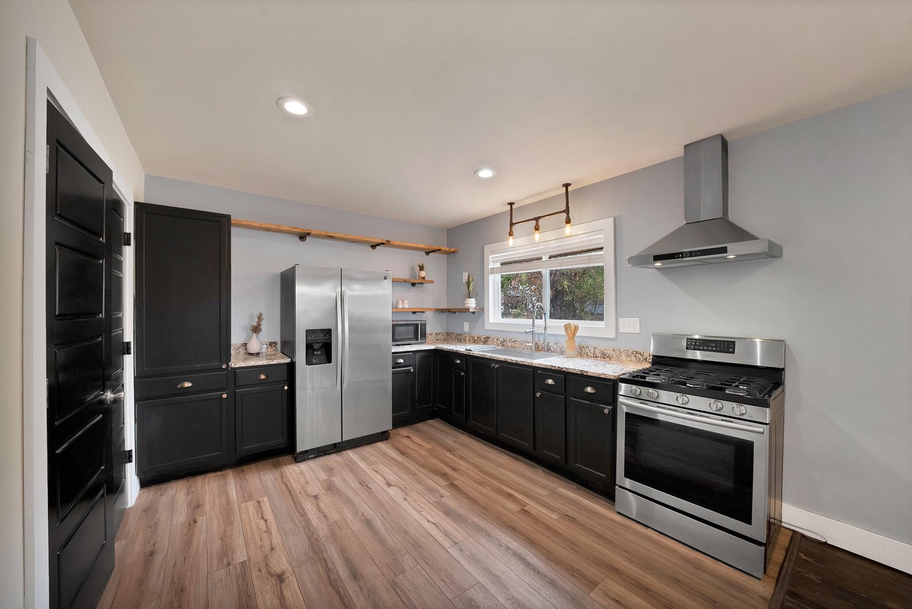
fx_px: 304
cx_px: 456
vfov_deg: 90.1
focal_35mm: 12
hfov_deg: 112.6
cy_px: 304
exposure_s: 1/8
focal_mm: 12
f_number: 9
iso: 640
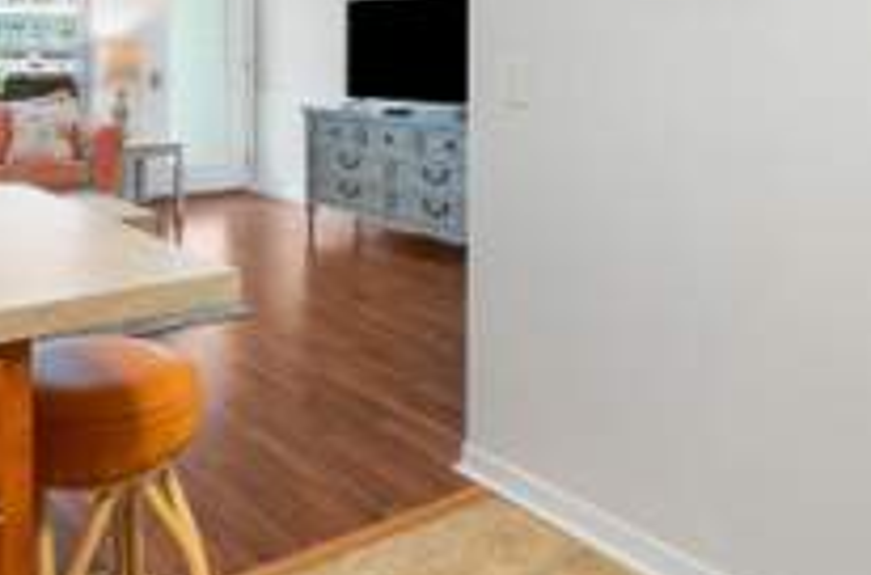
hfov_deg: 49.6
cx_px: 190
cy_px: 59
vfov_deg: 34.0
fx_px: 886
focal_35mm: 37
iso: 400
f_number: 9
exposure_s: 1/6
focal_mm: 10.5
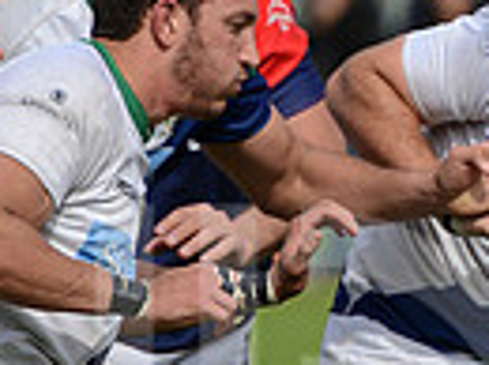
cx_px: 944
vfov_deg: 1.2
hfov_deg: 1.6
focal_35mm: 1205
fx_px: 16991
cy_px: 487
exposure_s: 1/2000
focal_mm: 280
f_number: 4
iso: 400
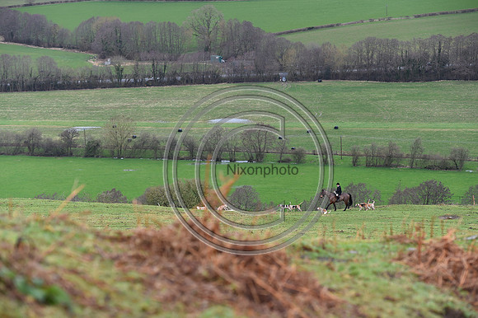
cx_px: 239
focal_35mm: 112
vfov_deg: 12.2
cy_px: 159
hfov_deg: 18.3
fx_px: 1486
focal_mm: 112
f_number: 4.5
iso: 450
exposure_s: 1/800
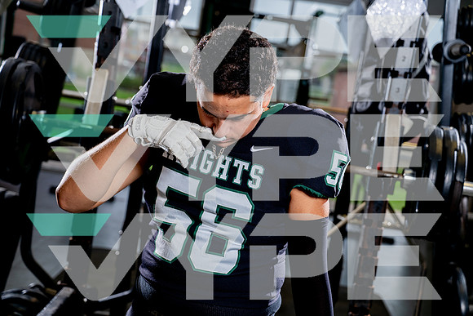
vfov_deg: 19.2
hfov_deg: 28.5
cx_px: 236
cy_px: 158
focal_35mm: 71
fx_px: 932
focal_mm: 70
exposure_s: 1/250
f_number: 4
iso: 100
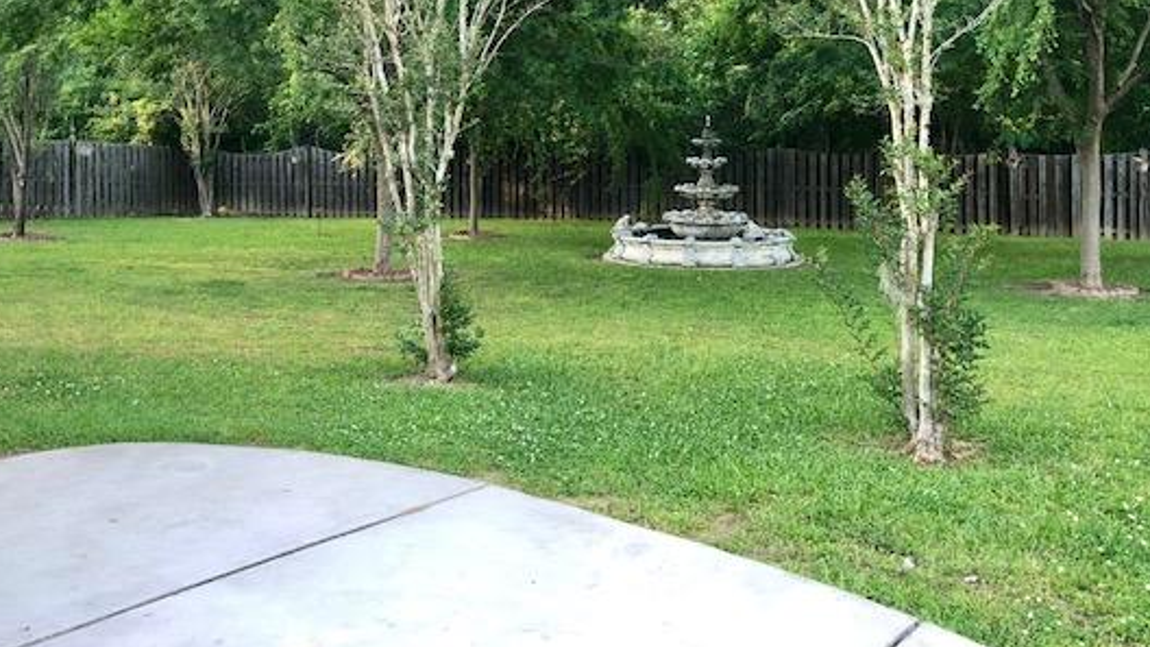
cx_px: 592
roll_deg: +0.0
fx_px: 1128
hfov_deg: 54.0
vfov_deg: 31.2
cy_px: 131
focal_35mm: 37
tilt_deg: -1.0
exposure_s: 1/40
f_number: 1.8
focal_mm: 3.99
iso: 25
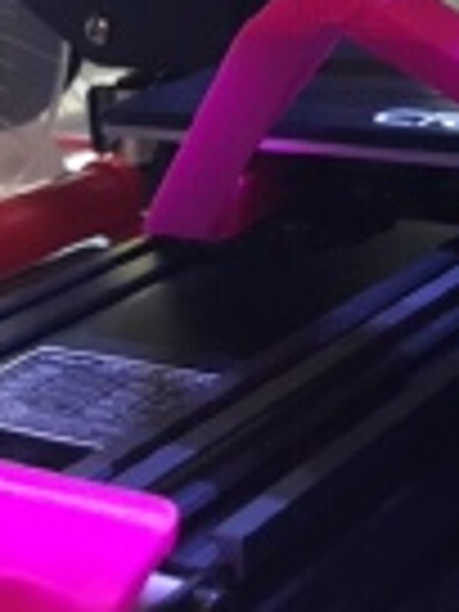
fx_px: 1503
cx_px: 410
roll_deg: +4.1
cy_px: 162
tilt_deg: -14.8
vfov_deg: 22.8
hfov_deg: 17.1
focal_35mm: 85
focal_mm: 4.15
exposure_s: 1/17
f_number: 2.2
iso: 320
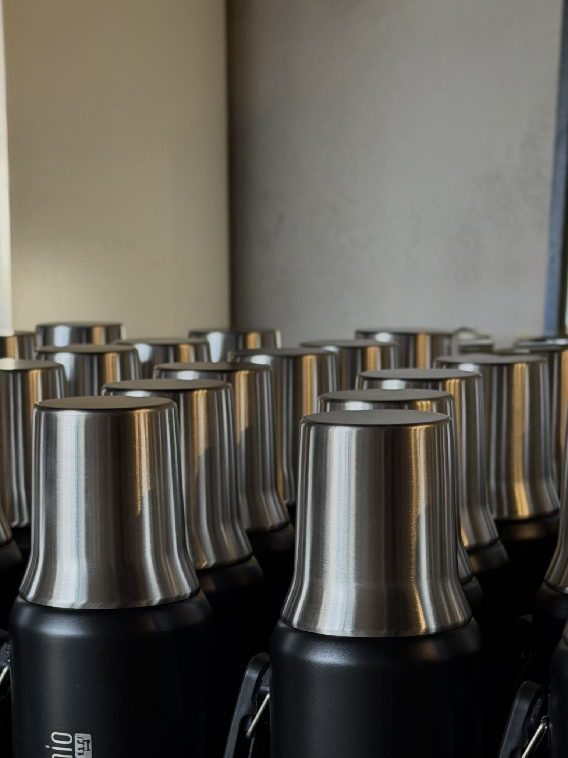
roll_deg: +0.1
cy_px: 596
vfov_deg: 20.6
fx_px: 2057
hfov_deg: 15.7
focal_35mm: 94
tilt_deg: -11.1
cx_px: 270
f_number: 1.78
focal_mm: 6.76
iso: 200
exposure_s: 1/100
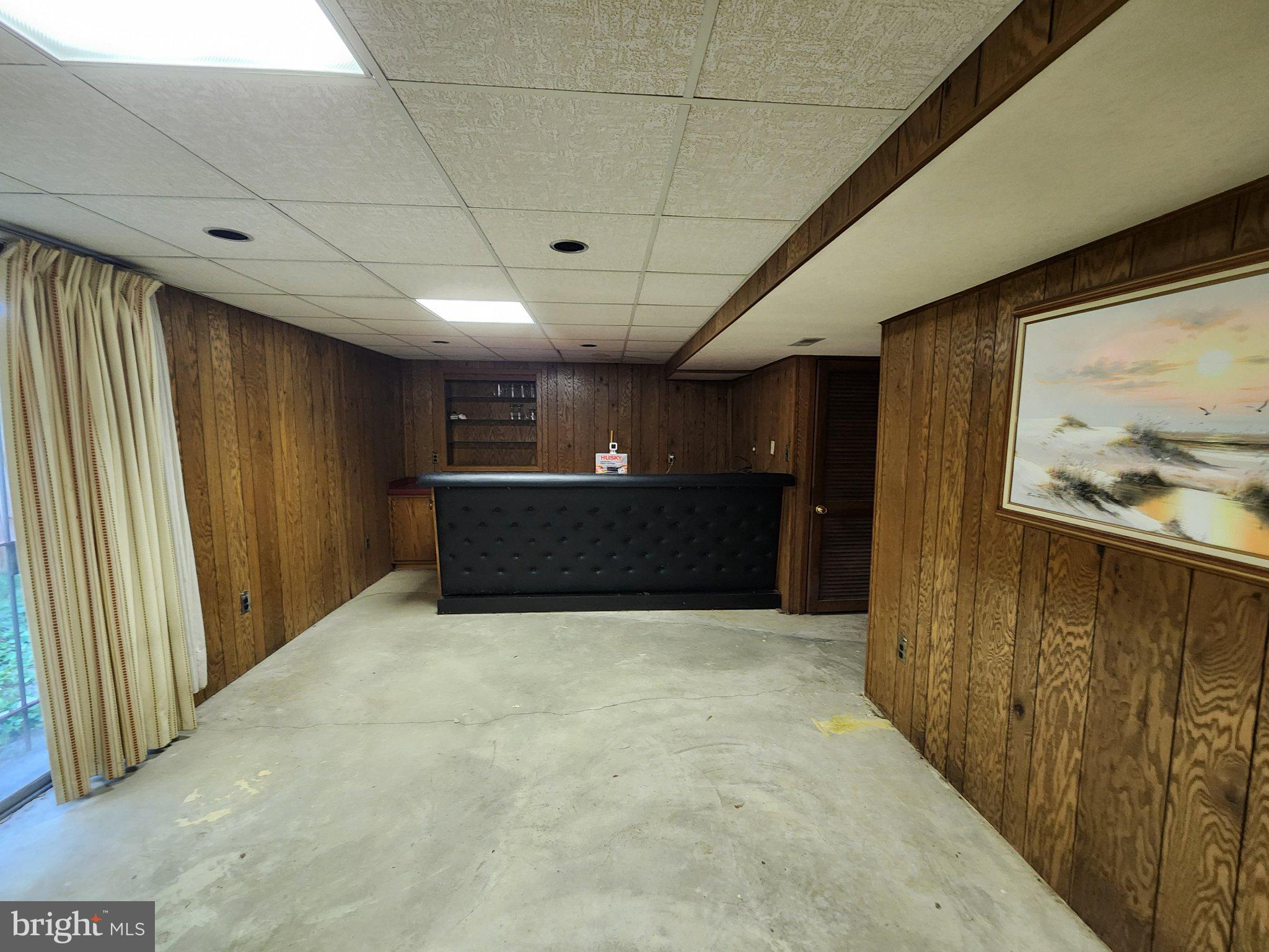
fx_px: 477
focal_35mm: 13
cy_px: 476
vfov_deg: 89.9
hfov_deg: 106.2
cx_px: 634
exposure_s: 1/30
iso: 320
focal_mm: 2.2
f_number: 2.2
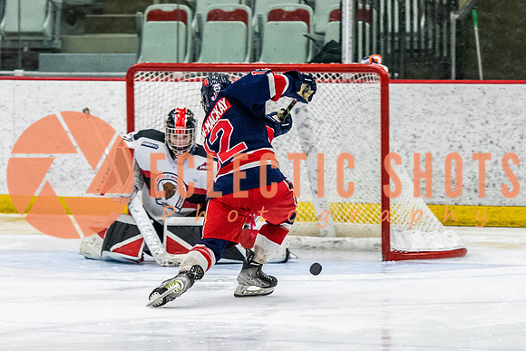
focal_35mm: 315
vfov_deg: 4.4
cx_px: 214
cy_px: 196
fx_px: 4603
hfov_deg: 6.5
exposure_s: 1/640
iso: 3200
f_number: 2.8
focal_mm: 116
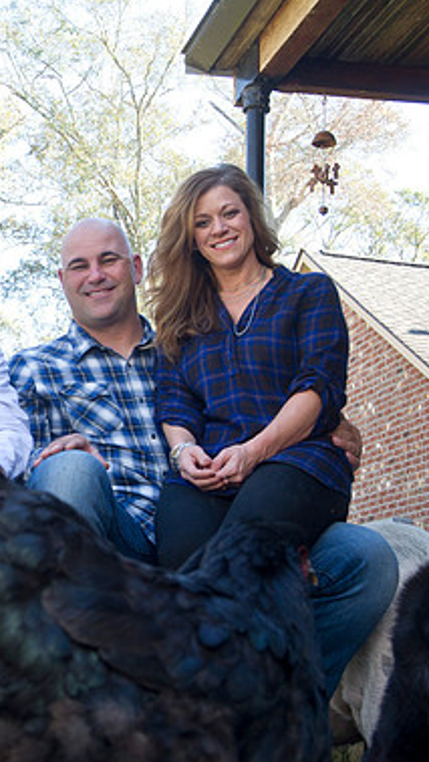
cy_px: 381
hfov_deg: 19.1
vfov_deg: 34.3
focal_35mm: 61
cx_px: -20
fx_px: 1232
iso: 400
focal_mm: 38
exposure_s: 1/100
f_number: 9
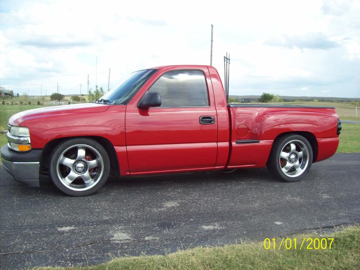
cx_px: 180
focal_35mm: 36
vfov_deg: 39.6
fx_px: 374
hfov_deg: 51.4
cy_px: 135
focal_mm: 6
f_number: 2.7
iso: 80
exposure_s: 1/645
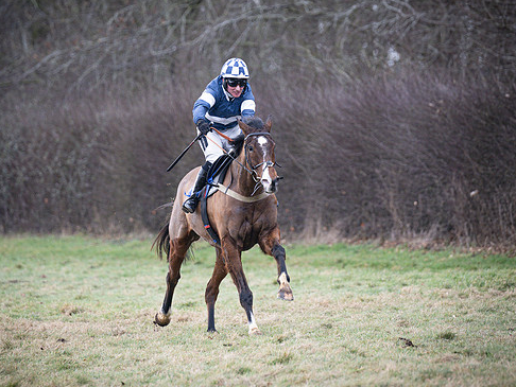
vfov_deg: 4.1
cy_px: 146
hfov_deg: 5.5
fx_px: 5384
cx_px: 221
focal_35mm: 361
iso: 400
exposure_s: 1/1600
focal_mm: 175
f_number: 2.8
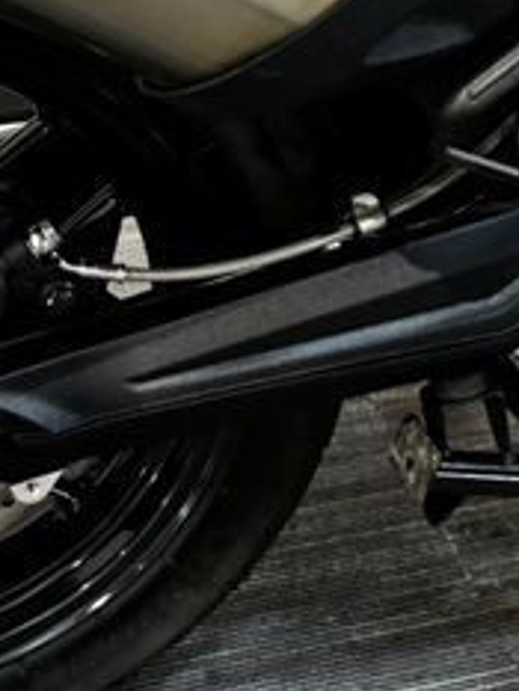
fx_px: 1318
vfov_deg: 29.4
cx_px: 95
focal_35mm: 66
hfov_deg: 22.0
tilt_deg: -45.3
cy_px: 317
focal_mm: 6.76
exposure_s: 1/33
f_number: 1.78
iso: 1000
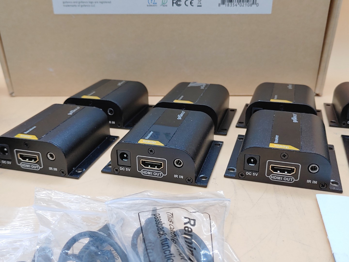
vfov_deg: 39.7
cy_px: 131
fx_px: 363
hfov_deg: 51.4
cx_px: 174
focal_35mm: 36
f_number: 1.8
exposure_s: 1/81
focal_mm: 4.36
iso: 50
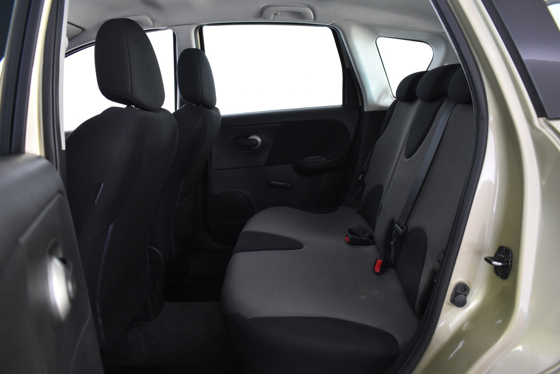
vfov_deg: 47.9
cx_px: 280
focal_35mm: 27
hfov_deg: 67.4
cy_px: 187
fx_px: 420
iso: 1600
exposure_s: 1/30
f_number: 3.5
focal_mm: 18
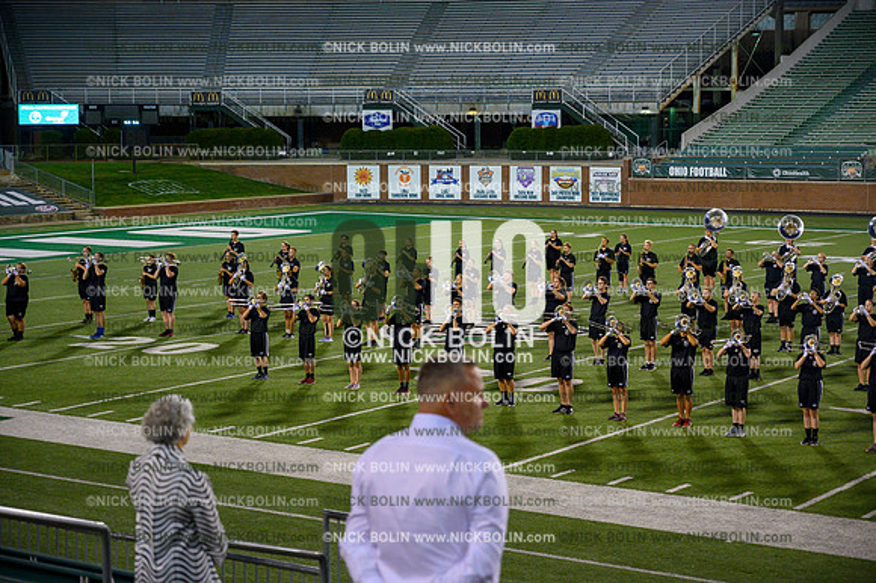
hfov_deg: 28.9
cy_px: 292
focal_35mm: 70
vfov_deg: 19.4
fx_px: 1702
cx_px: 438
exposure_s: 1/1000
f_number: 4
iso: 4000
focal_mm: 70
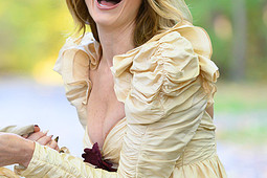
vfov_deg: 4.2
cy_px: 85
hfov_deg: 6.2
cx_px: 2
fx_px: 2447
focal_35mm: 330
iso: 1600
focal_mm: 145
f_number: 3.2
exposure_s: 1/200
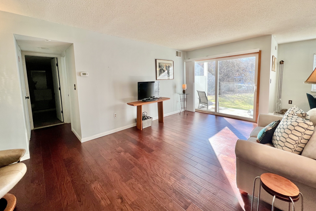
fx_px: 123
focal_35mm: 14
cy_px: 92
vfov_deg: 80.8
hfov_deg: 104.2
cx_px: 161
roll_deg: +1.2
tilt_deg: -6.2
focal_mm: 1.57
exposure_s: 1/120
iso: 64
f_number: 1.8
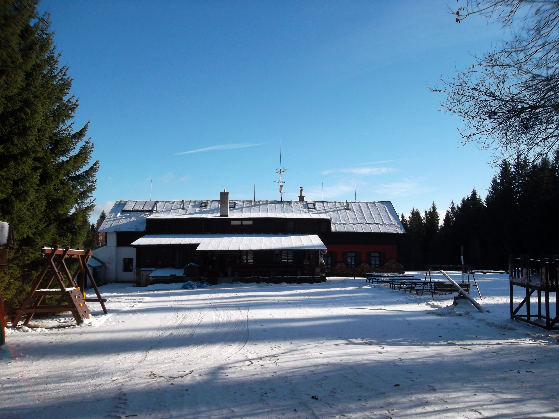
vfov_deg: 51.4
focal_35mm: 27
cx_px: 280
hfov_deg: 65.3
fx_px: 436
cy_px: 210
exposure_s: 1/750
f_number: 3.5
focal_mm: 4.9
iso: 80
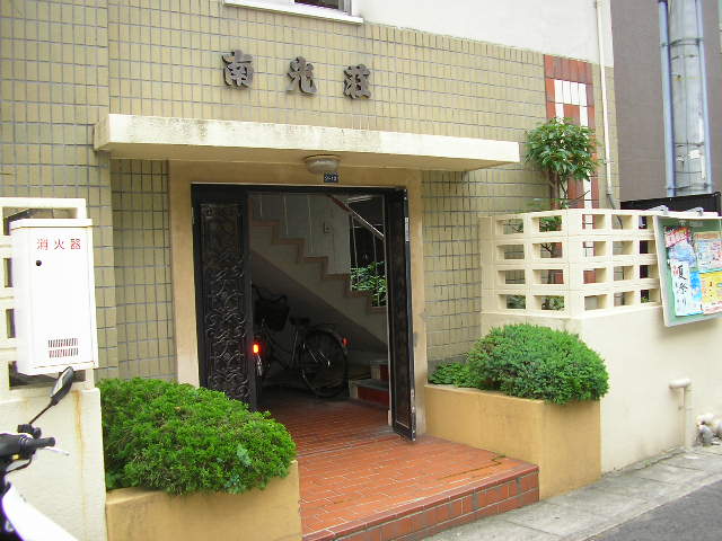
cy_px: 270
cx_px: 361
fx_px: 793
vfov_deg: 37.7
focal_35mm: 38
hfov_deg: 49.0
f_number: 2.9
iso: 71
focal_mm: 5.8
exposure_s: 1/258
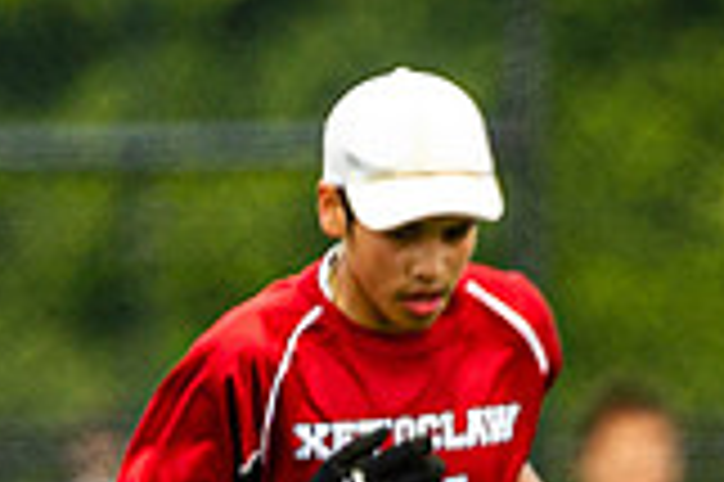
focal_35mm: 2049
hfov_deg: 1.0
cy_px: 856
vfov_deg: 0.7
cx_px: 1251
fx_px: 41165
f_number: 4
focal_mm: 400
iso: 220
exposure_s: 1/1000
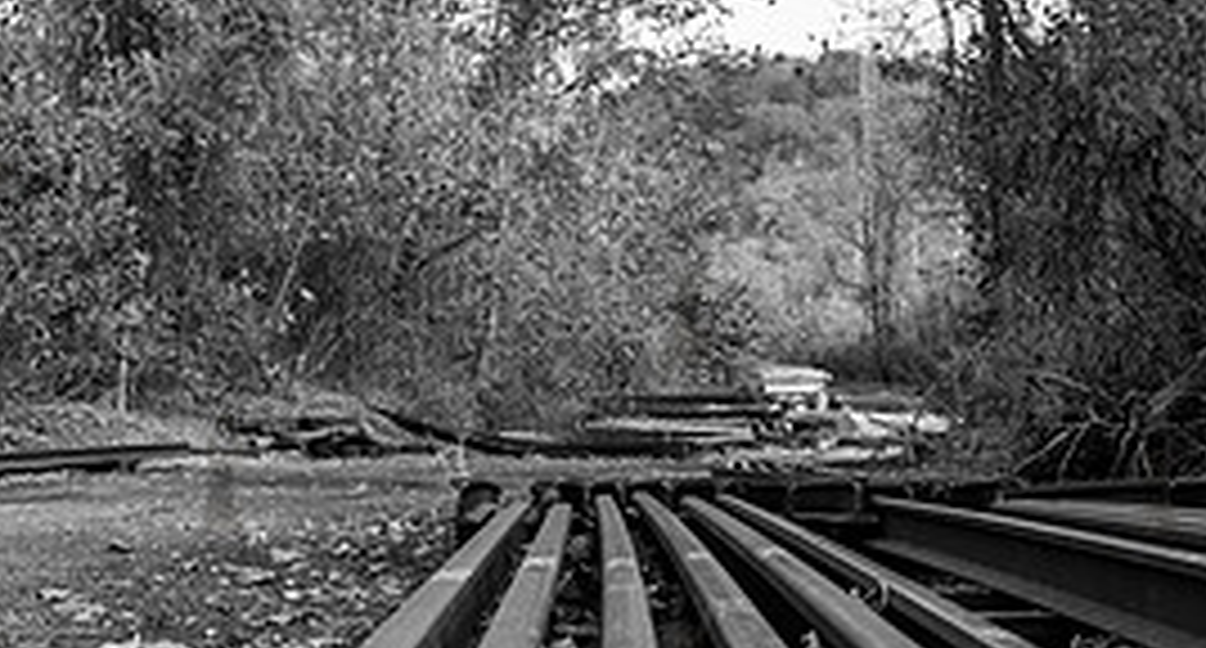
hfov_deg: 22.0
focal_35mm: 98
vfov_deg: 11.8
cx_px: 701
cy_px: 625
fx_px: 3101
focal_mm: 28
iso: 200
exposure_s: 1/500
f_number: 3.5
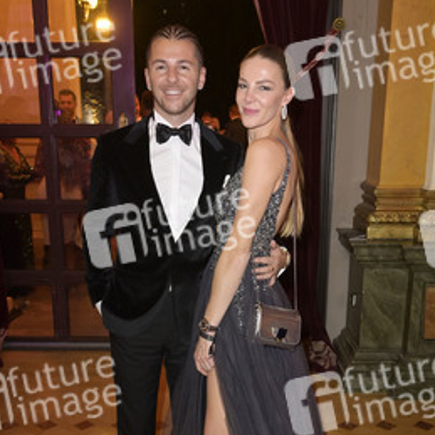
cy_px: 312
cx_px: 218
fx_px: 597
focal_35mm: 42
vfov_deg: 39.2
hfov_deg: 40.0
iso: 2500
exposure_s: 1/40
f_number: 5.6
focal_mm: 32
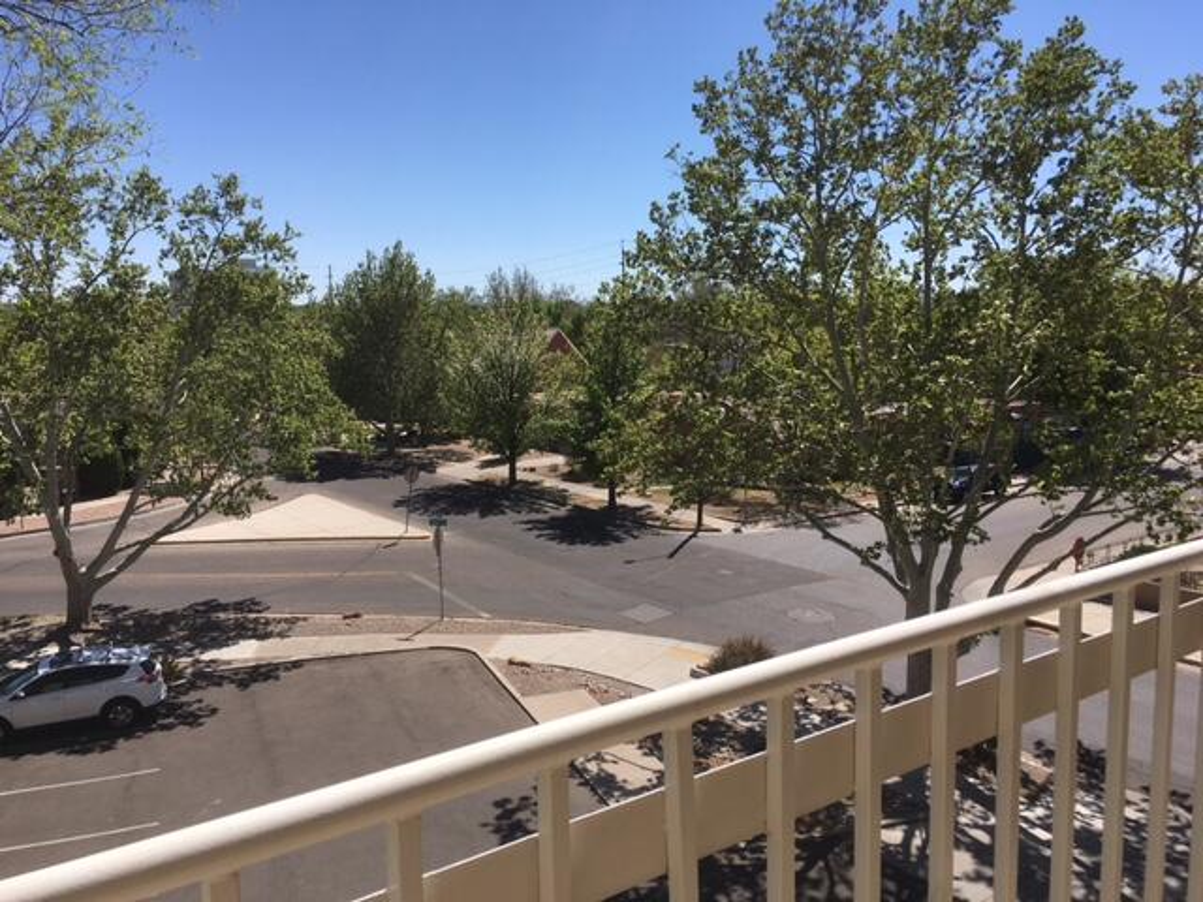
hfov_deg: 61.7
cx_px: 602
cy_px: 451
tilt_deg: -7.5
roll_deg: +0.7
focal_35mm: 29
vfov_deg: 48.2
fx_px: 1008
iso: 25
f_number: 2.2
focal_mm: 4.15
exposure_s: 1/2079
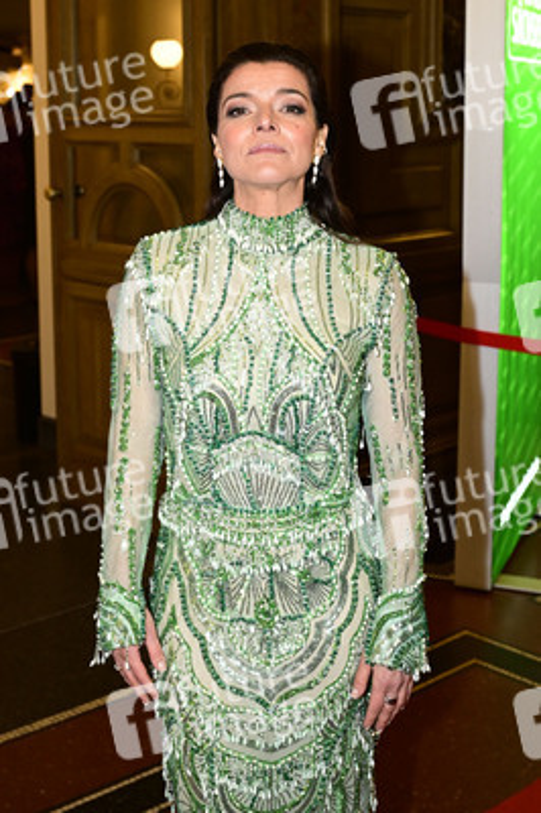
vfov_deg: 45.5
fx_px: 971
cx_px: 270
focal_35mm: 43
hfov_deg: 31.1
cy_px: 406
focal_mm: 43
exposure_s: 1/200
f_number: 5.6
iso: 4000
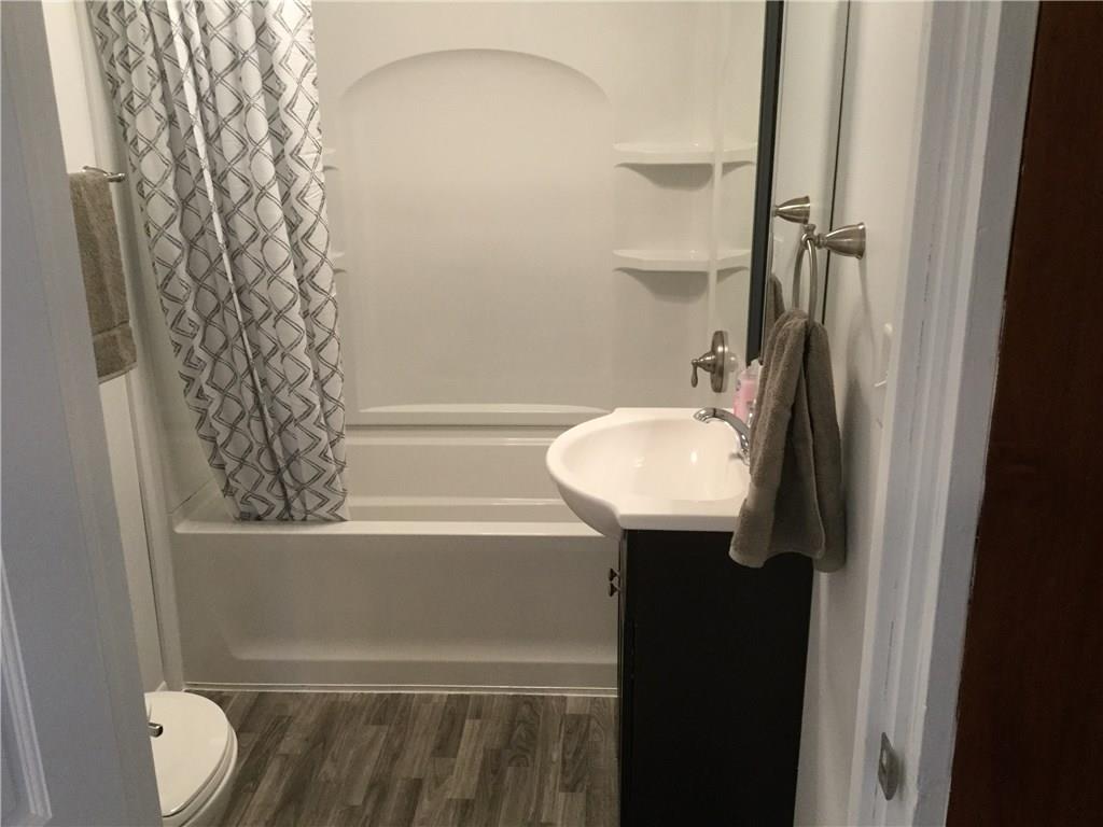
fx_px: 988
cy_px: 414
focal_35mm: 31
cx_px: 552
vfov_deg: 45.4
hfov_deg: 58.4
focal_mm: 3.3
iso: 160
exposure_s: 1/33
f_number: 2.4
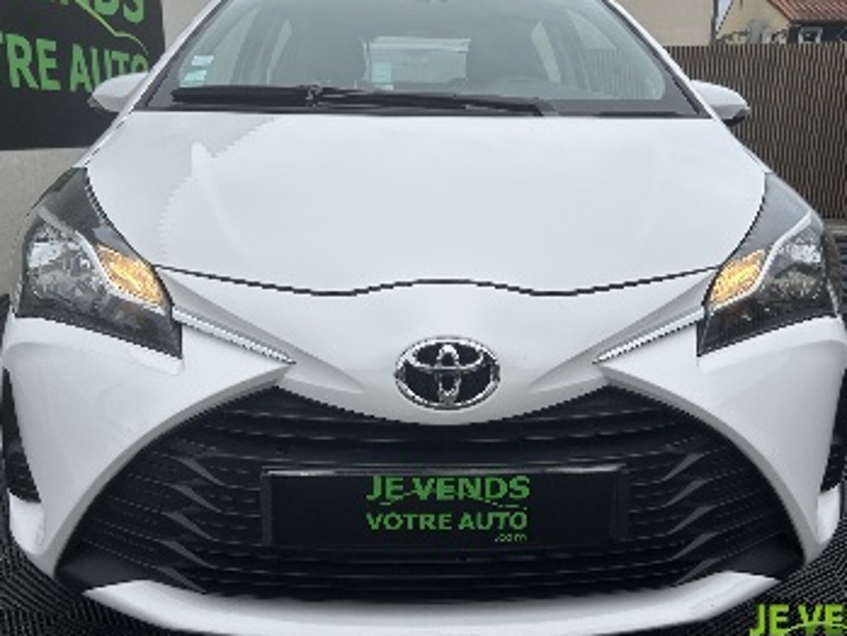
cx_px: 432
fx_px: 759
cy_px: 318
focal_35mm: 31
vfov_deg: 45.5
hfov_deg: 58.3
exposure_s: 1/2299
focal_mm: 5.7
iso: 50
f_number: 1.5
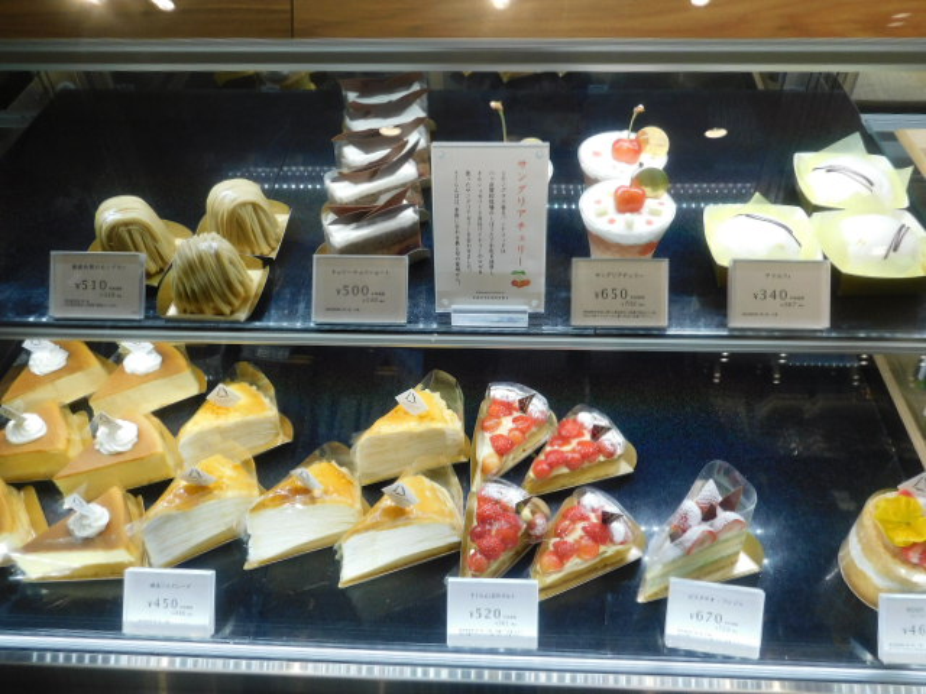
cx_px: 463
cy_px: 347
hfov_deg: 60.0
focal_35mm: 30
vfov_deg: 46.8
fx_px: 803
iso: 125
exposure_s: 1/200
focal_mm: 5.3
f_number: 3.2
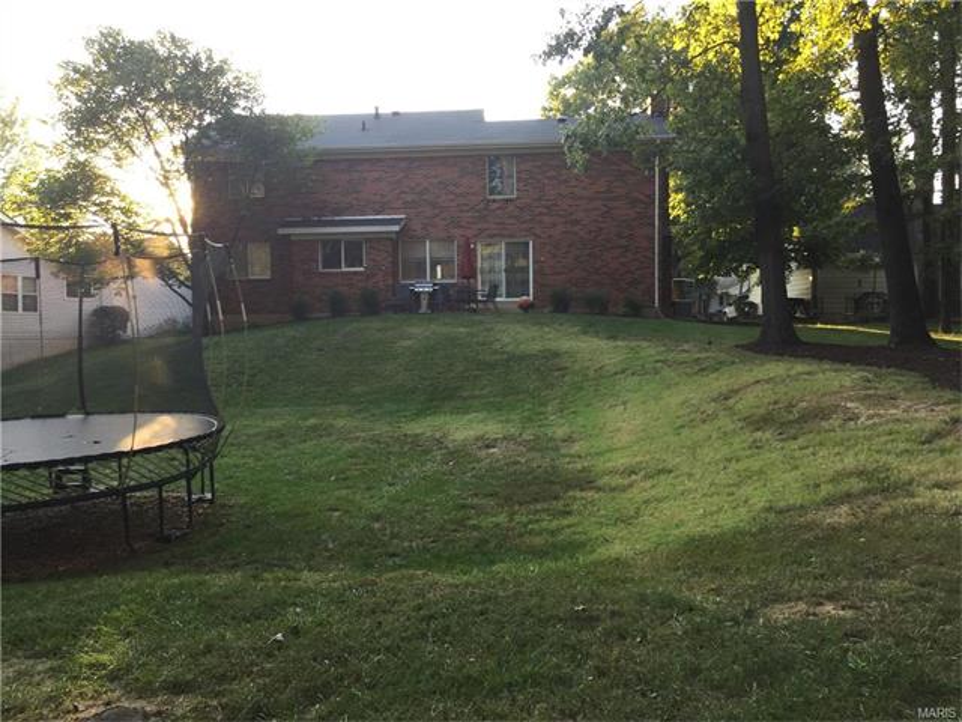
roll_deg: +0.1
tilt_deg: -4.1
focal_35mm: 29
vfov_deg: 48.2
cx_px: 481
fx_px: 806
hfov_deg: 61.7
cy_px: 361
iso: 32
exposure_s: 1/60
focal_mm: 4.15
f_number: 2.2
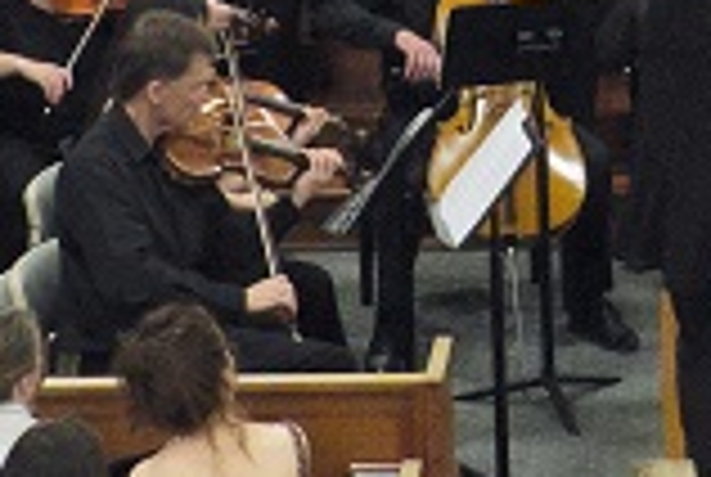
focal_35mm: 216
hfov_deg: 9.4
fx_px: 4274
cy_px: -274
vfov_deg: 6.3
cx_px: 873
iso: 10000
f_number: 6.4
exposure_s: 1/100
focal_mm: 25.4
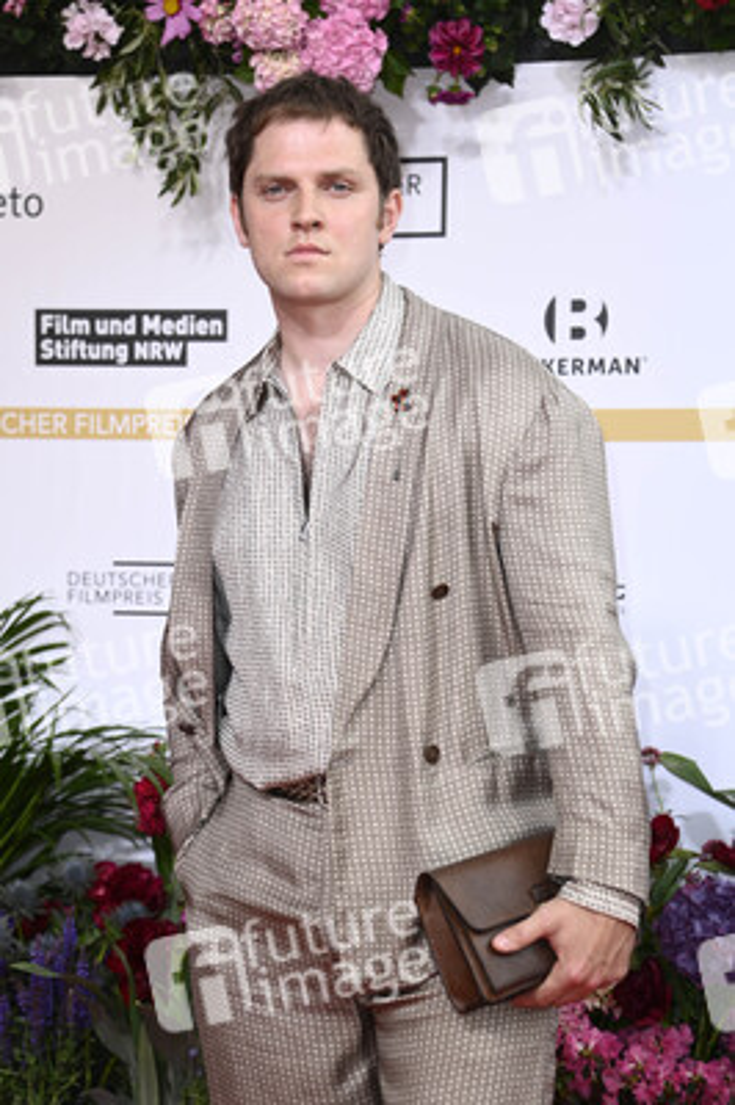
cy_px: 552
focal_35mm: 105
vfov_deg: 19.5
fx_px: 3221
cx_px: 368
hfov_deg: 13.0
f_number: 5.6
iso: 640
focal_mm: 105
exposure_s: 1/250
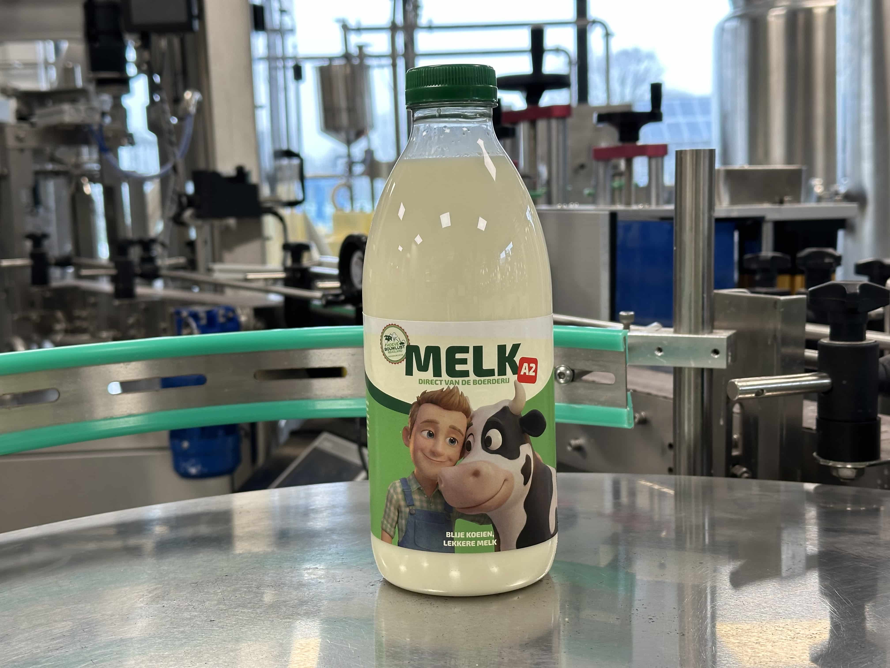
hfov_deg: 39.7
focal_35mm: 48
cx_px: 445
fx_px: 1234
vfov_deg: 30.3
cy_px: 334
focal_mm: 6.86
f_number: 1.78
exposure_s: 1/100
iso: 125
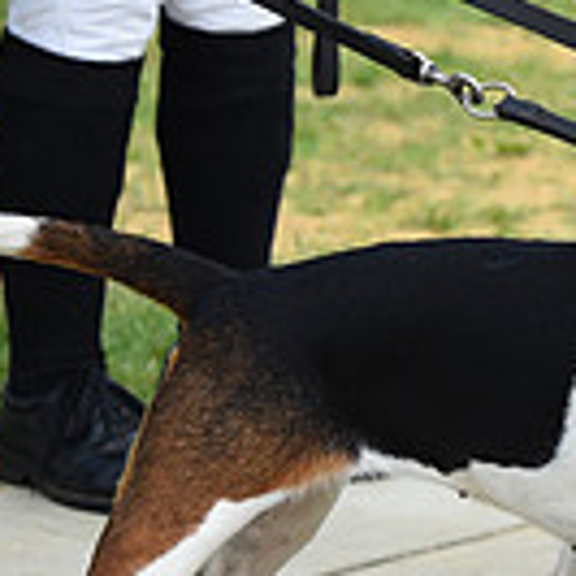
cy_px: 199
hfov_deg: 7.4
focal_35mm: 230
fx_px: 4330
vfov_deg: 7.6
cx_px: 987
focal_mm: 62
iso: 560
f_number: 5.6
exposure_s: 1/1250
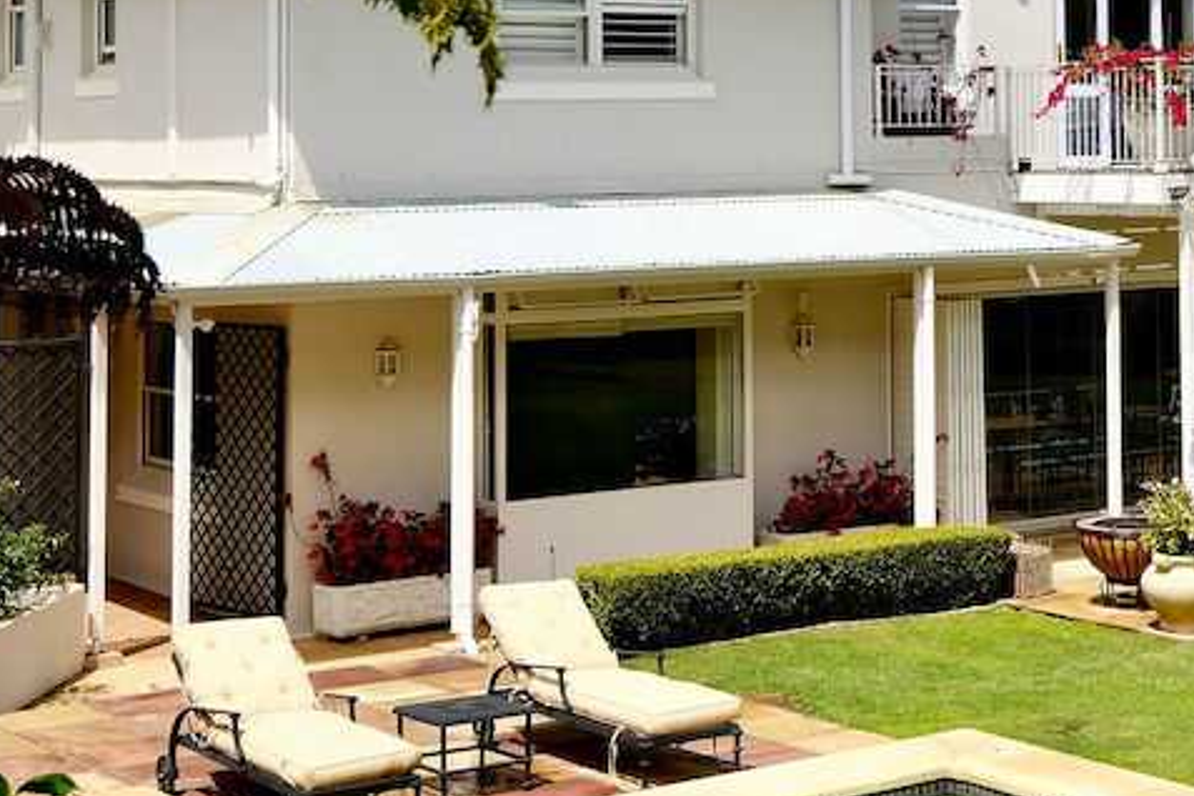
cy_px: -28
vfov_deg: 17.0
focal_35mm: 78
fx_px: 2587
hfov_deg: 25.5
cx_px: 956
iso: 160
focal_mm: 20.9
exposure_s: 1/600
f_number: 5.6
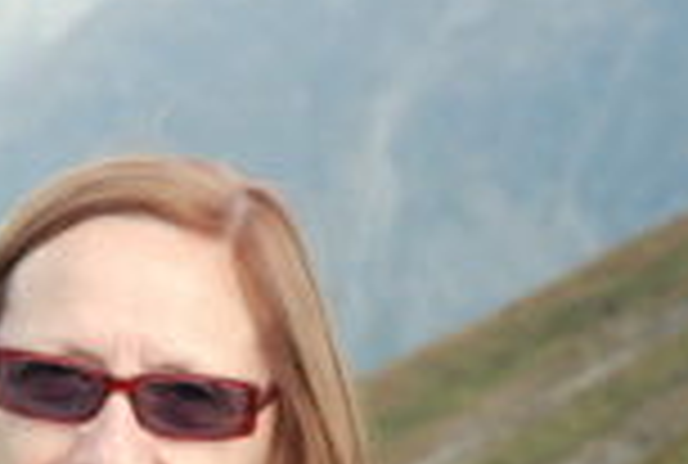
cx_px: -283
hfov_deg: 8.6
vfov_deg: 5.8
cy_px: 619
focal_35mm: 235
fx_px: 4504
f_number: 5
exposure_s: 1/100
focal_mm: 48
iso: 100
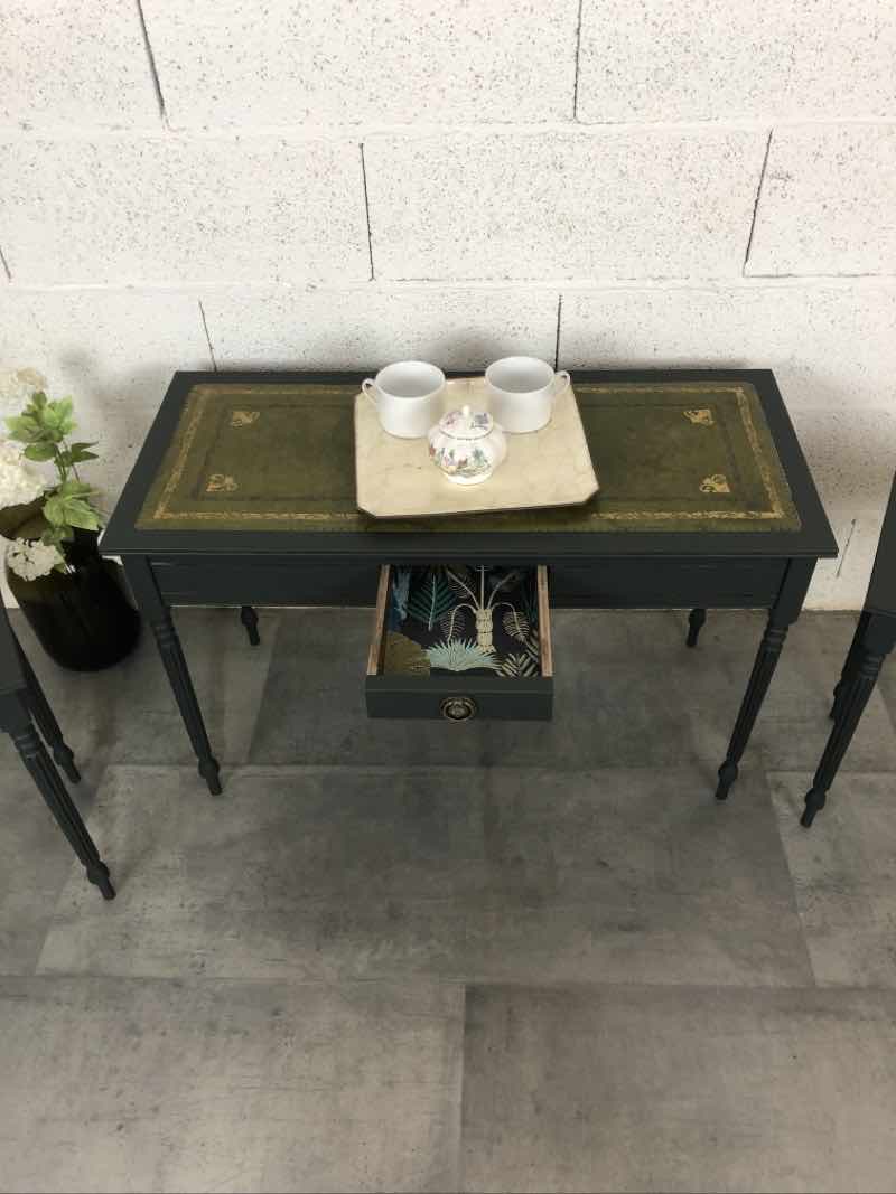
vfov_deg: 63.4
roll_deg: +1.5
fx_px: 967
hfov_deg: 49.7
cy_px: 597
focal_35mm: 28
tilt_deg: -44.3
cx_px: 448
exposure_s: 1/17
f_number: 1.8
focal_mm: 3.99
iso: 40
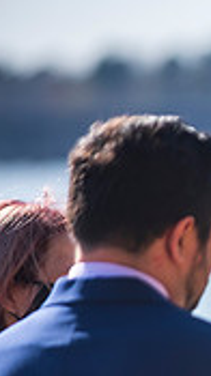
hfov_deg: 1.7
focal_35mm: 695
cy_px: 345
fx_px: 6936
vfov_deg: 3.1
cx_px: 596
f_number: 2.8
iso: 100
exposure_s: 1/1000
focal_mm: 200
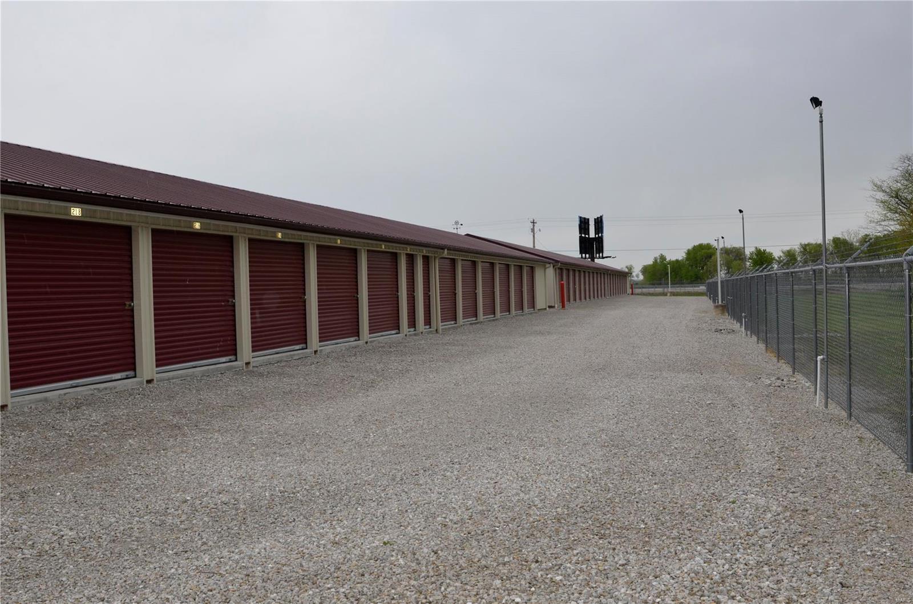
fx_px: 911
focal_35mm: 36
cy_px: 302
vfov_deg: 36.7
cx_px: 456
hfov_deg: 53.2
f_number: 7.1
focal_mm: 24
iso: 400
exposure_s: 1/250
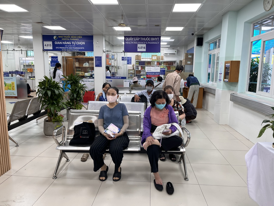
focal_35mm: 26
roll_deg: -0.9
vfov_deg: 53.1
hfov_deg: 67.3
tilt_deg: -8.5
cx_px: 137
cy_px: 103
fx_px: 206
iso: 64
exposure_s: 1/100
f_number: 1.6
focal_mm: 5.1
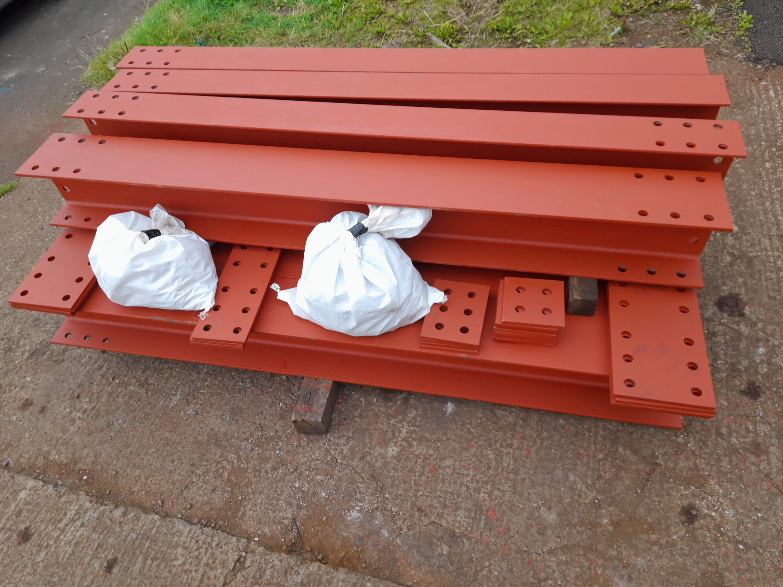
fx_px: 565
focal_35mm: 25
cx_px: 392
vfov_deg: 54.9
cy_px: 294
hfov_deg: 69.4
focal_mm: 4.6
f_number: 2
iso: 20
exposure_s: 1/151
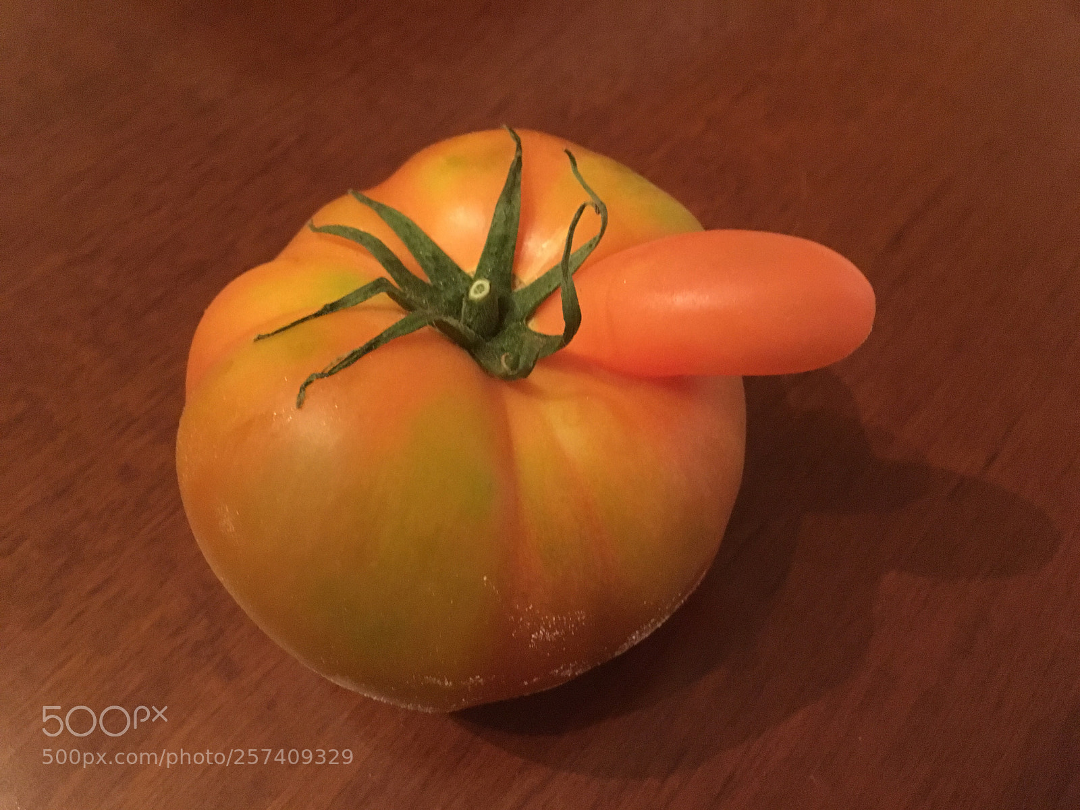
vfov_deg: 48.2
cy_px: 405
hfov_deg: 61.7
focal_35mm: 29
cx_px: 540
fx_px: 905
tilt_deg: -59.2
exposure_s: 1/17
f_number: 2.2
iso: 320
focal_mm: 4.15
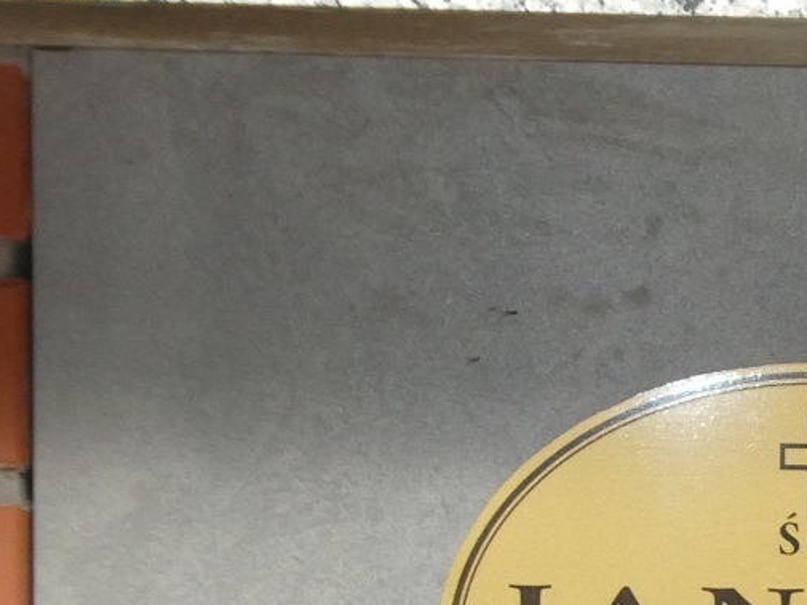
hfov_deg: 9.5
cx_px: 964
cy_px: 774
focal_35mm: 206
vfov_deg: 7.1
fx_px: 4804
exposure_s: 1/60
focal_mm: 11.7
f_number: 4.4
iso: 250
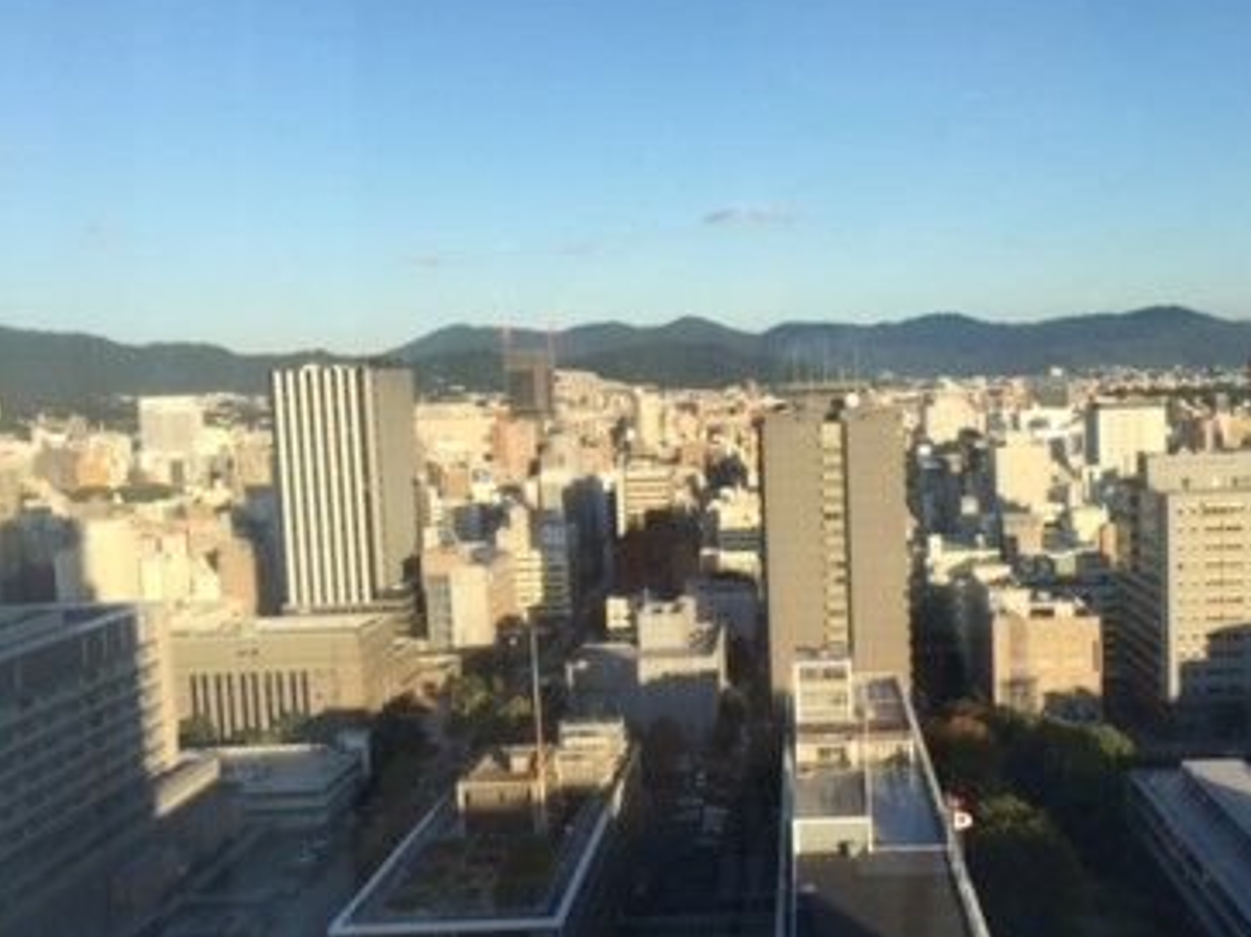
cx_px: 772
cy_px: 506
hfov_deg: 50.9
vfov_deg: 39.6
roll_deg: +0.9
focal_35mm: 36
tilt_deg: -6.2
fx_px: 1301
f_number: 2.2
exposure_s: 1/824
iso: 32
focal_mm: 4.15
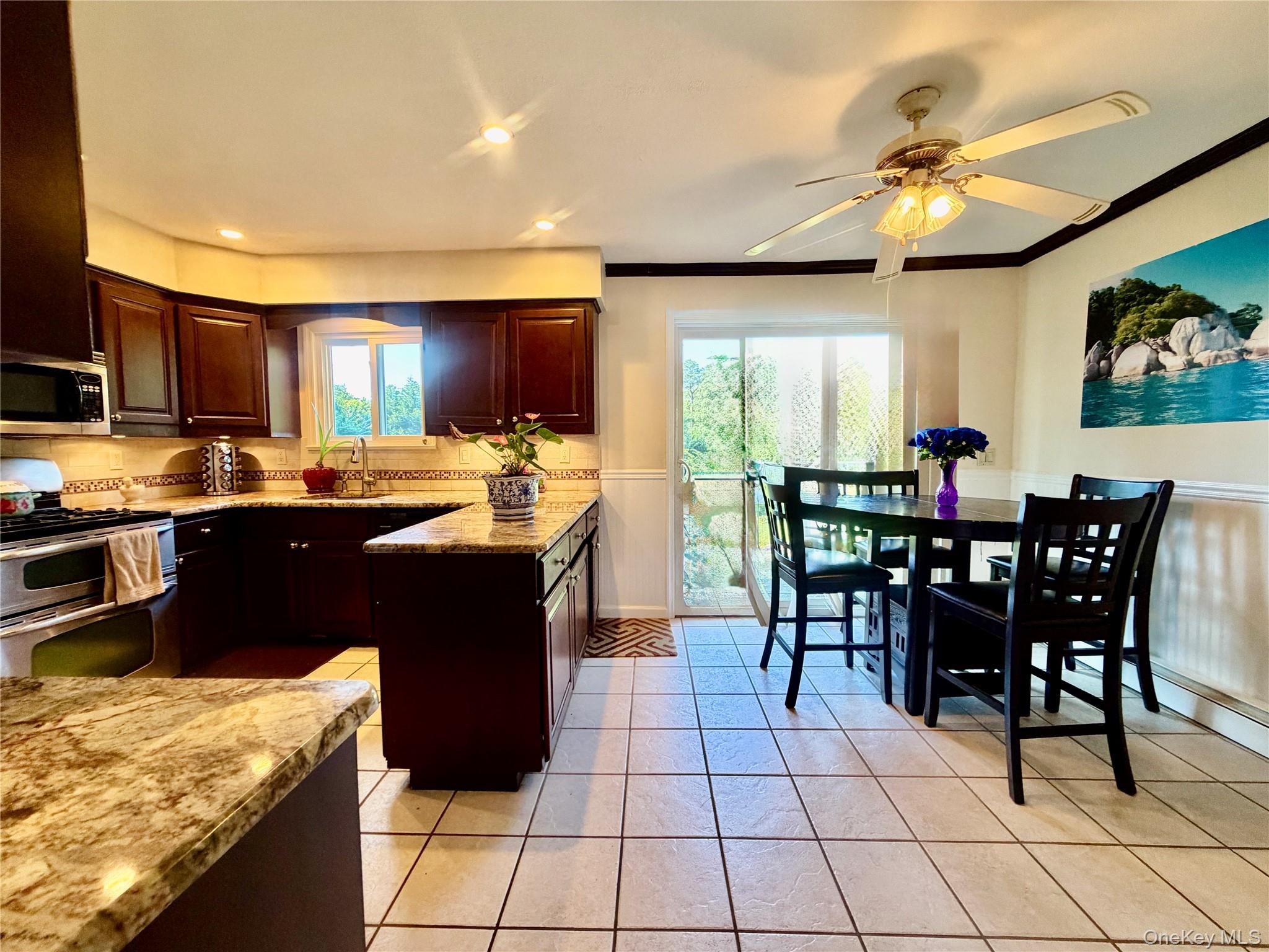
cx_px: 634
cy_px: 476
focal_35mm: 14
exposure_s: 1/120
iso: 320
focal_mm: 2.22
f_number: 2.2
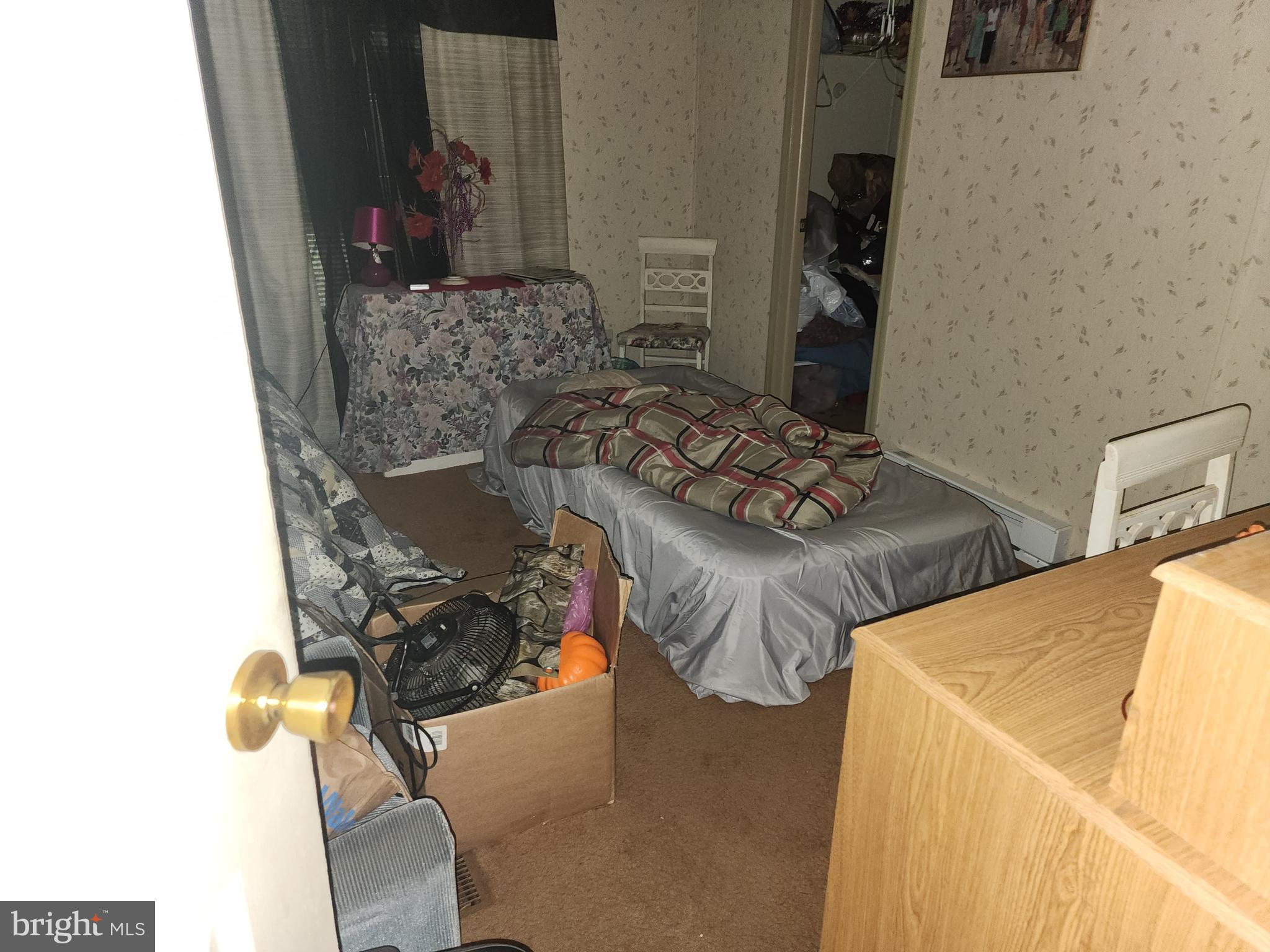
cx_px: 635
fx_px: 844
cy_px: 476
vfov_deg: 58.9
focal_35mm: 23
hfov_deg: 73.9
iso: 160
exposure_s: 1/10
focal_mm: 6.4
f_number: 1.8
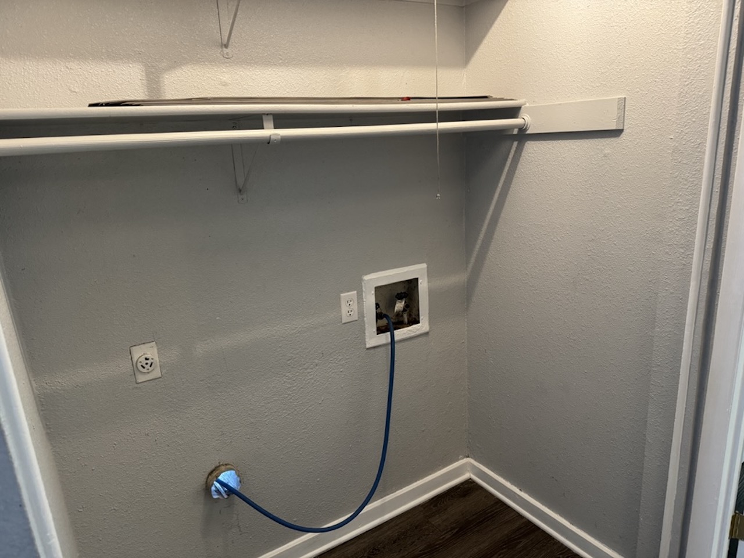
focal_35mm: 24
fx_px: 516
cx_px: 372
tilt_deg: -15.1
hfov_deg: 71.6
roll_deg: +2.5
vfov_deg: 56.8
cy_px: 279
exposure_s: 1/60
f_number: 1.78
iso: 500
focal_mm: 6.86
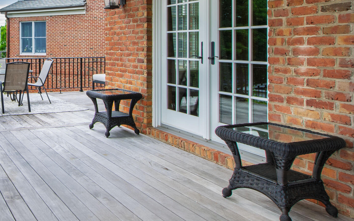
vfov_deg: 38.1
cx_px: 32
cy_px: 47
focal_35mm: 32
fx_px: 309
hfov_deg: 52.1
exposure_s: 1/30
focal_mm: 10
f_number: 8
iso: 100
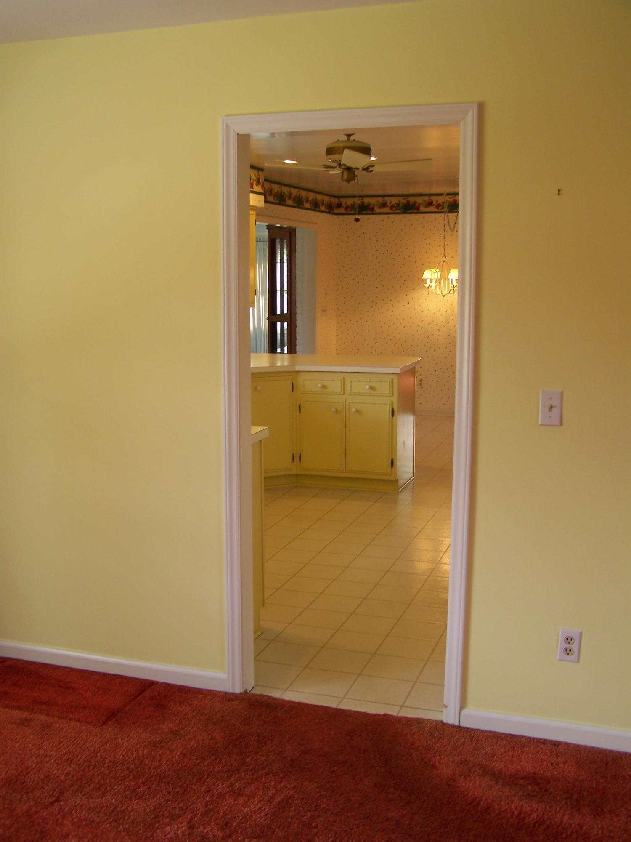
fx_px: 924
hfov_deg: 37.7
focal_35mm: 38
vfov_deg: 49.0
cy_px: 421
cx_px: 316
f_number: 2.8
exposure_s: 1/20
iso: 64
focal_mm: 6.3
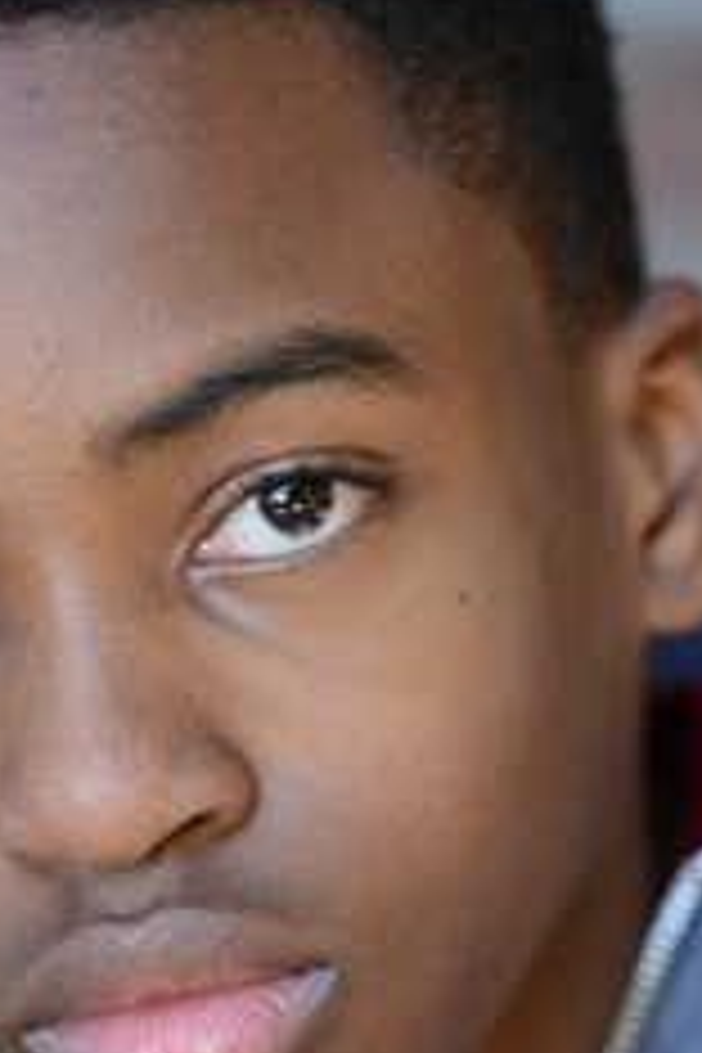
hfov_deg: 3.3
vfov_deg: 5.0
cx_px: 245
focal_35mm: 411
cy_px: 873
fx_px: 12021
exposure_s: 1/160
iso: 800
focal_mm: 200
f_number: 3.2
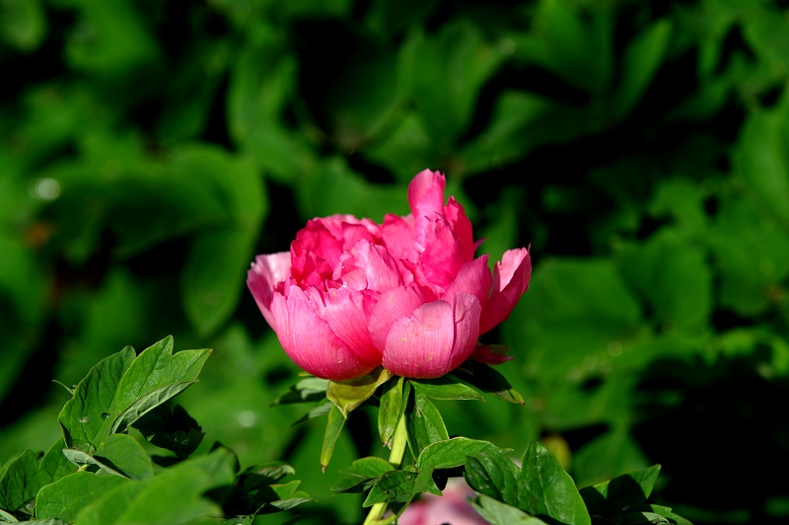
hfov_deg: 11.9
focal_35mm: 172
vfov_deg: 7.9
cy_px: 262
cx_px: 394
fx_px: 3777
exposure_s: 1/350
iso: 100
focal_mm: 115
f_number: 5.6
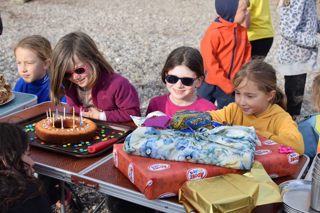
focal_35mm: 52
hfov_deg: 37.9
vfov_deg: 25.8
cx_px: 160
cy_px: 106
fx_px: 467
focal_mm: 35
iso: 400
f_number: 4.5
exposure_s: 1/1250
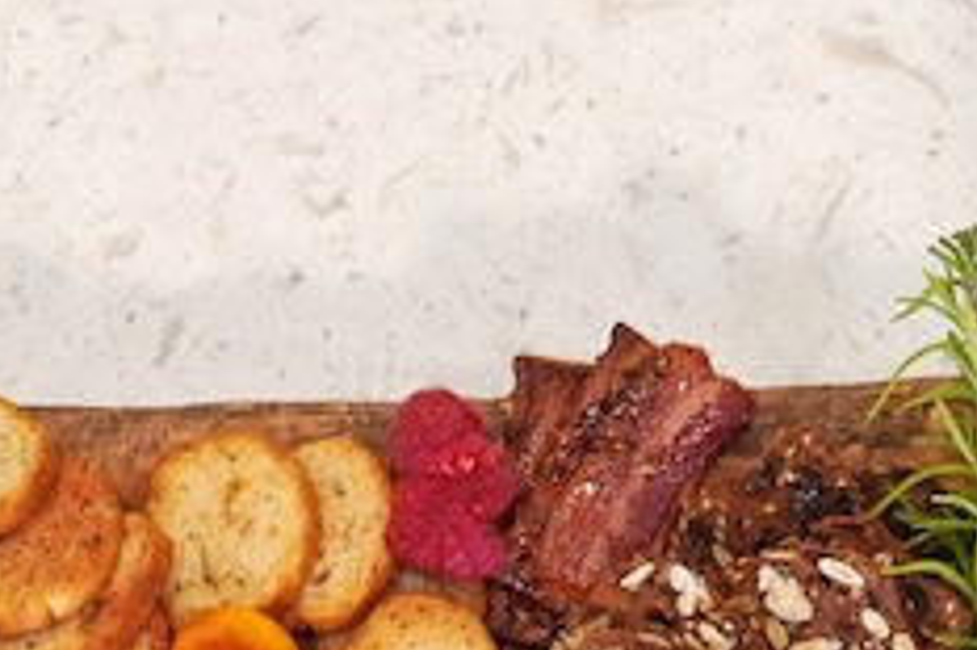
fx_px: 3146
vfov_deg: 10.9
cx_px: 461
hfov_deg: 17.7
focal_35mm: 116
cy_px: 1212
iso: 400
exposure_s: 1/160
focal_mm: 20
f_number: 4
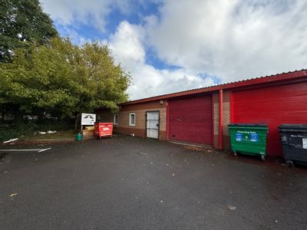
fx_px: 124
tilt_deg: +3.7
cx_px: 154
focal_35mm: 14
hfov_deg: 102.1
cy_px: 115
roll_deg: -0.7
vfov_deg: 85.7
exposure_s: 1/1017
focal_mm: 2.22
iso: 50
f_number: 2.2
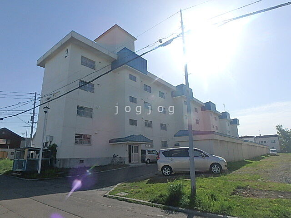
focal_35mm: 21
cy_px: 109
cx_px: 146
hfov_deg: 79.0
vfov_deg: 63.4
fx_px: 177
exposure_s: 1/1000
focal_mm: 3.7
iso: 125
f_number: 6
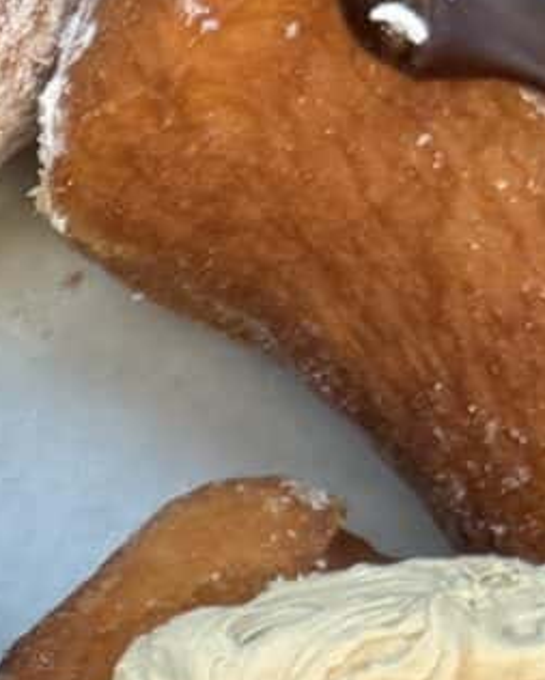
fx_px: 3829
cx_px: -1118
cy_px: 1252
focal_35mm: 190
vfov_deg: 9.6
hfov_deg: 7.2
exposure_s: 1/148
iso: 64
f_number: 1.78
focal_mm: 6.76
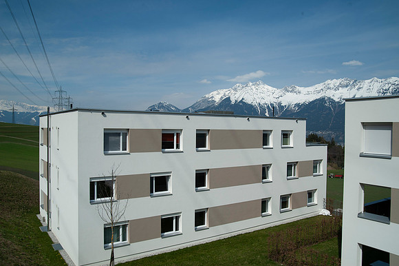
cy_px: 133
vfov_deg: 46.4
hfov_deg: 65.5
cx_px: 200
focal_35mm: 28
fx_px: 310
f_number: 11
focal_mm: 28
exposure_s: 1/1000
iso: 200
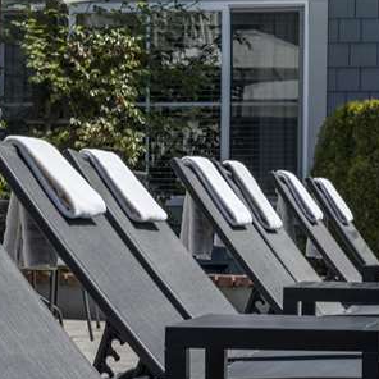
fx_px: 1821
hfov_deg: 11.9
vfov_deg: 11.8
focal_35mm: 147
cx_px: 191
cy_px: 287
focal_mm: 50
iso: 50
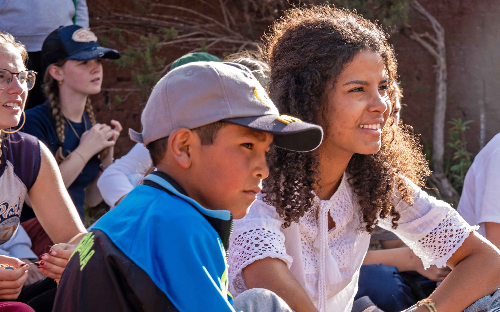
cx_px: 389
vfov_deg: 10.7
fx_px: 1662
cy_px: 171
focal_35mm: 122
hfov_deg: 17.0
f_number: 8
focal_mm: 70
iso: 250
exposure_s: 1/100
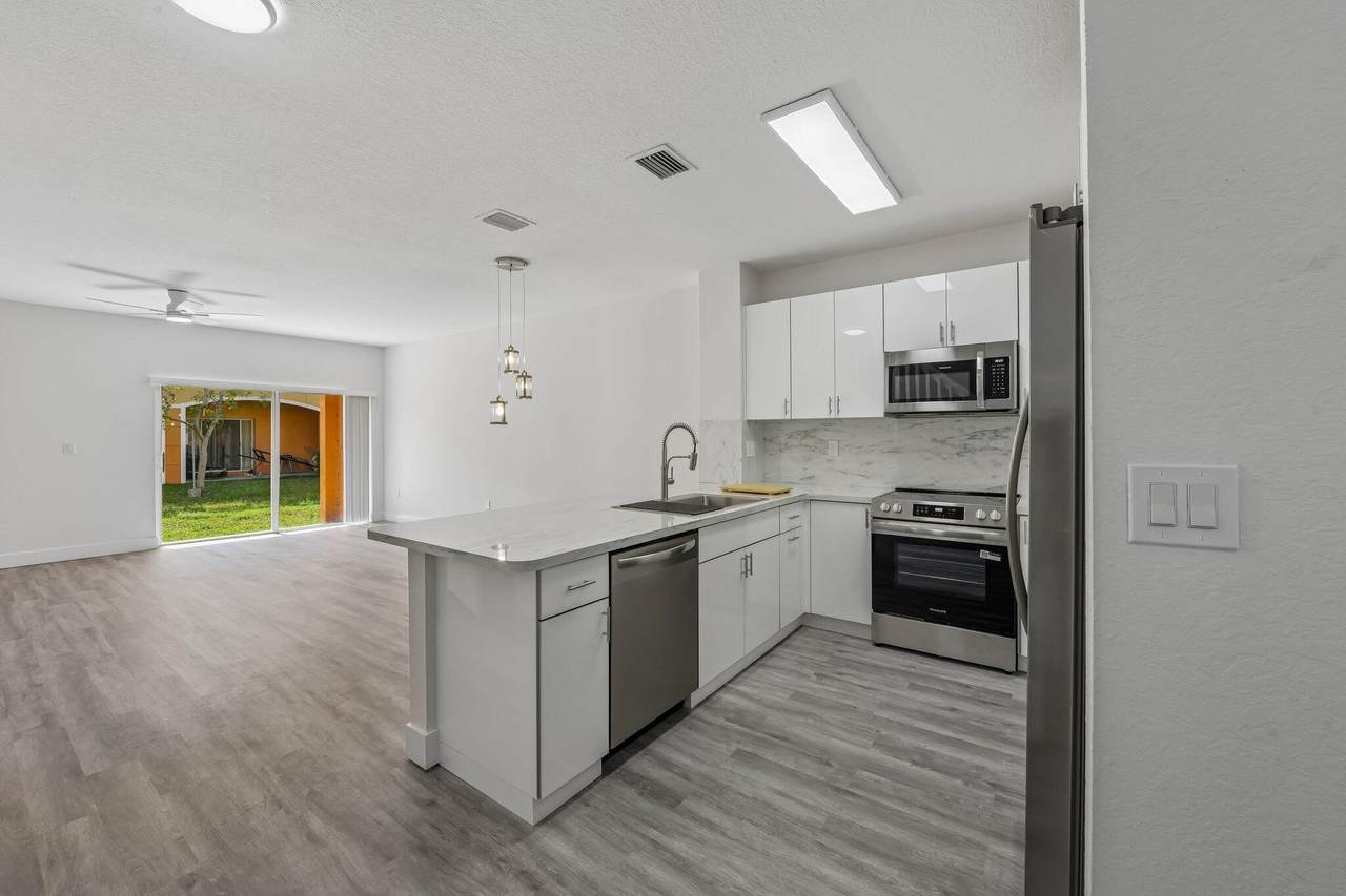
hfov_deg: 104.3
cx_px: 673
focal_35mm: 14
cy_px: 448
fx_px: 523
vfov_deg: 81.2
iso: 200
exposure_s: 1/25
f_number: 9
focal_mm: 14
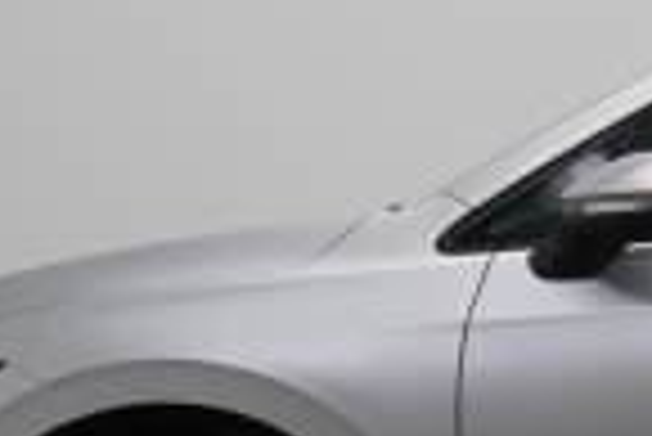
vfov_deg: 7.7
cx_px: 994
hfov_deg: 11.1
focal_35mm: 178
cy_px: 364
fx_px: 3231
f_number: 4.5
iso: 1000
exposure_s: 1/200
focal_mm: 27
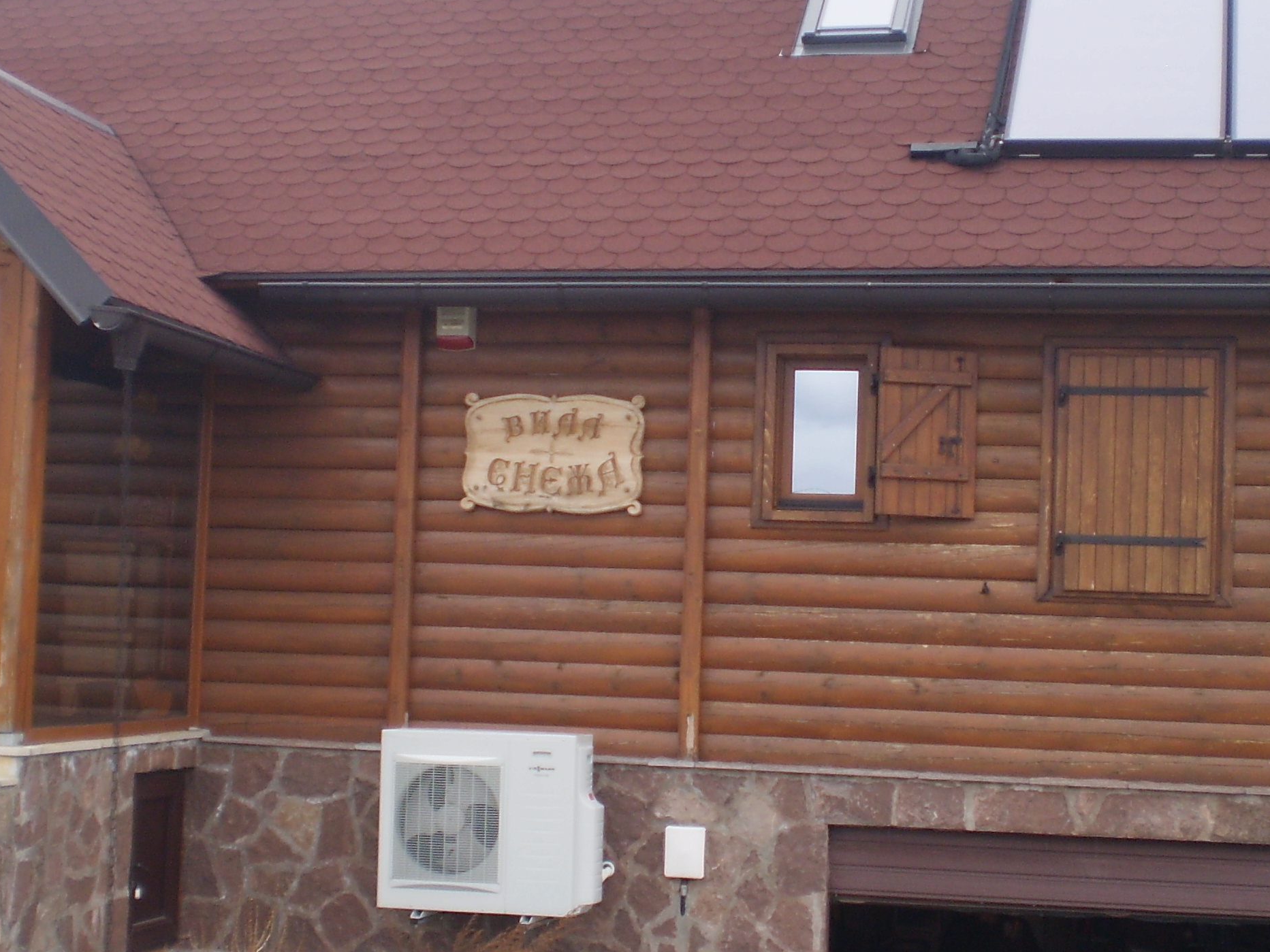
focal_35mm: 63
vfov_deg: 23.3
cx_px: 575
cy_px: 468
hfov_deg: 30.7
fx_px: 2312
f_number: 3.1
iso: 64
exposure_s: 1/160
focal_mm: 6.3
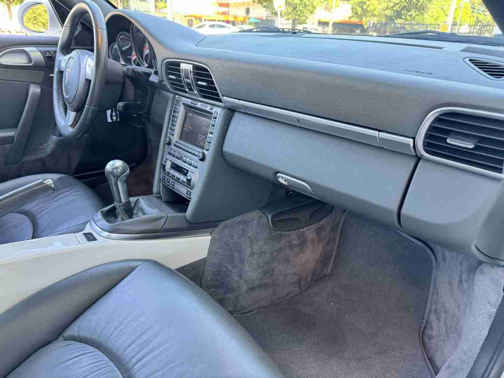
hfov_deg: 71.6
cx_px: 252
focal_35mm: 24
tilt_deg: -23.2
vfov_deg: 56.8
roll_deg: -2.6
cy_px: 189
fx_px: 349
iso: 160
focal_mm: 6.76
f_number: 1.78
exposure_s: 1/121
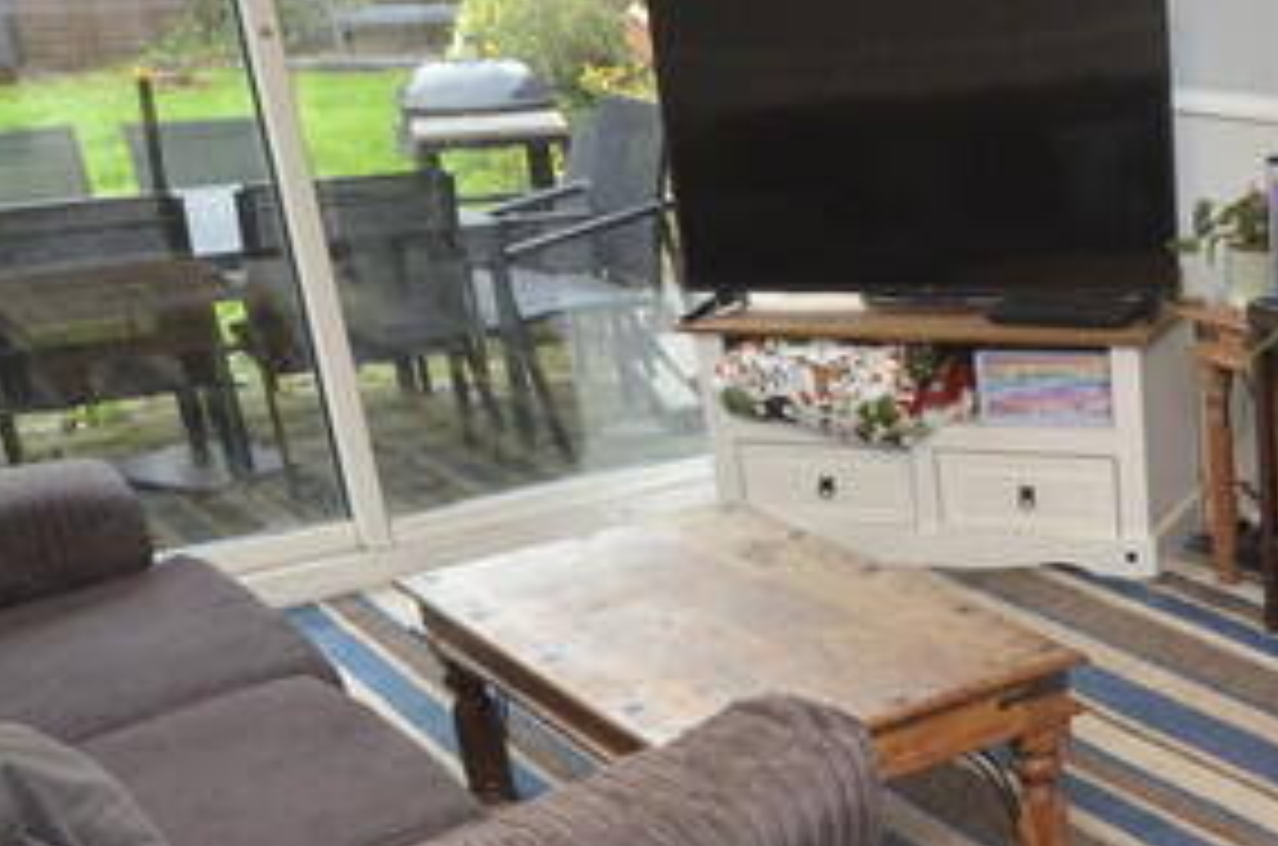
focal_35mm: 54
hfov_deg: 33.6
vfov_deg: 24.7
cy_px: 621
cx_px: 1292
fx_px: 1913
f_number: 7.1
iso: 800
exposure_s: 1/60
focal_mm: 10
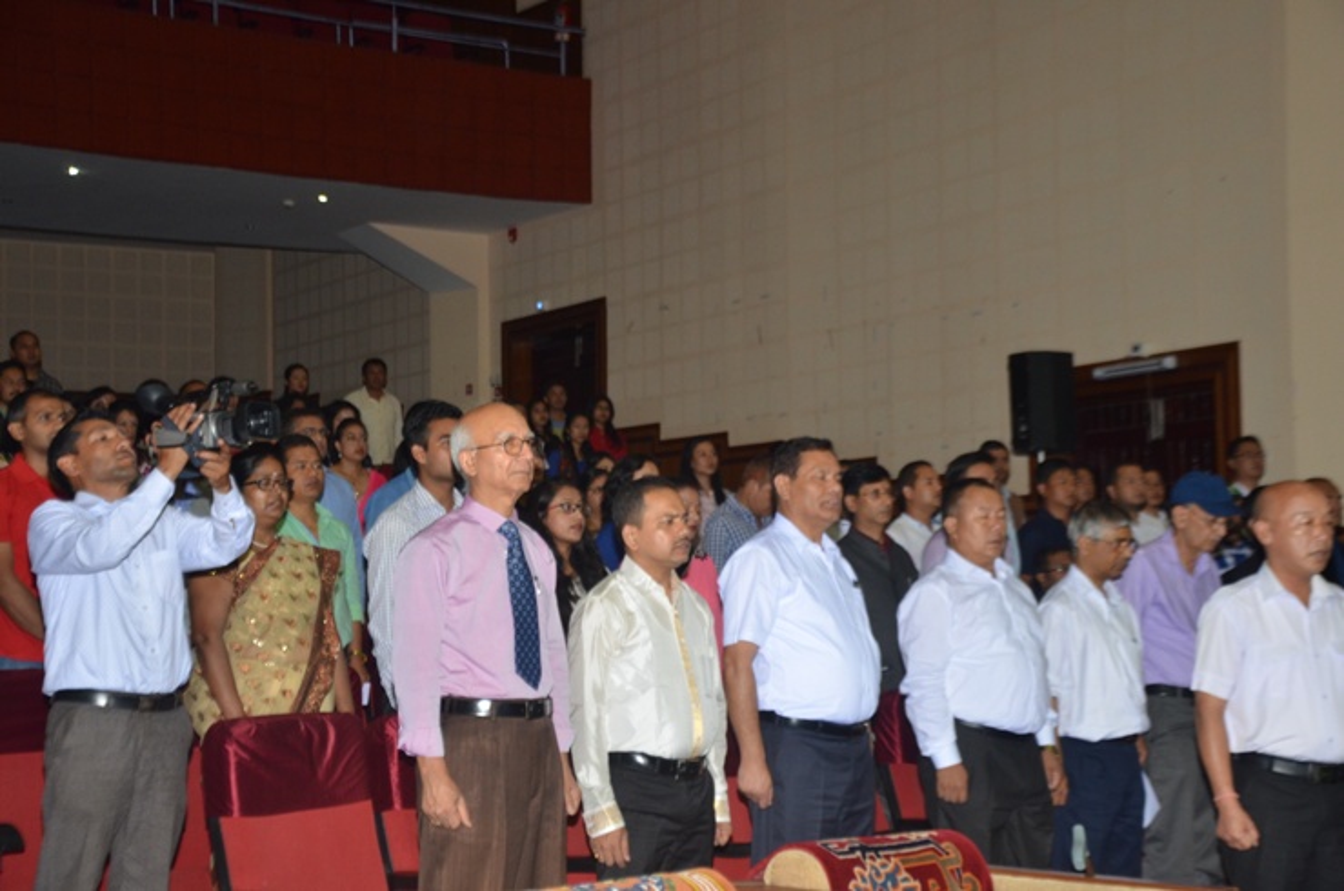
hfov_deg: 33.5
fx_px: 2236
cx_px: 672
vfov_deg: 22.5
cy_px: 446
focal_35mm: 60
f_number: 4.5
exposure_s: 1/60
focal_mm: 40
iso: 800
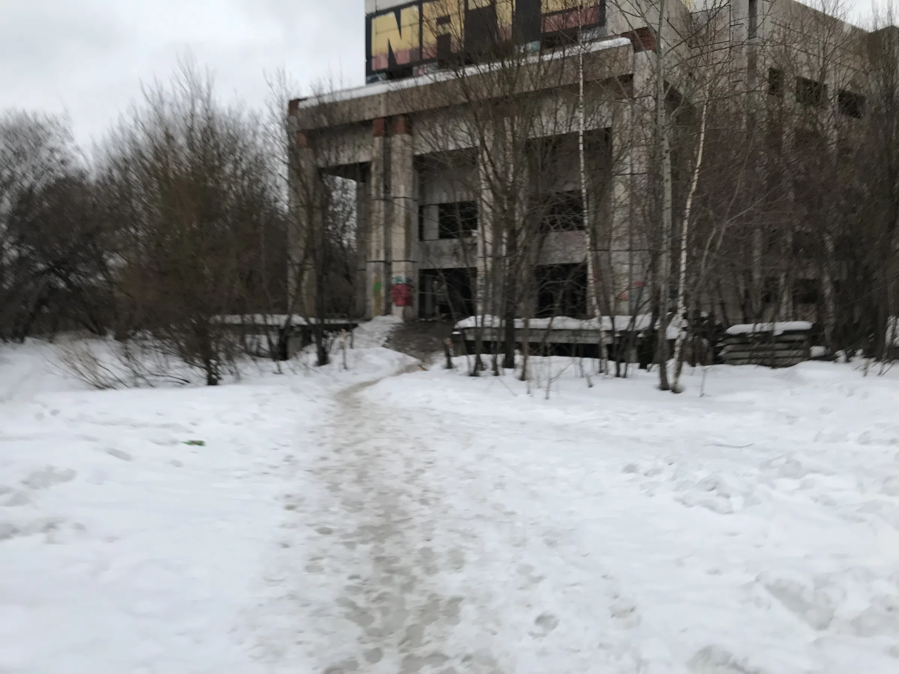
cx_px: 450
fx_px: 727
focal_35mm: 28
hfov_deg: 63.4
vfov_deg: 49.7
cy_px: 337
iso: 32
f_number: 1.8
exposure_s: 1/100
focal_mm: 3.99
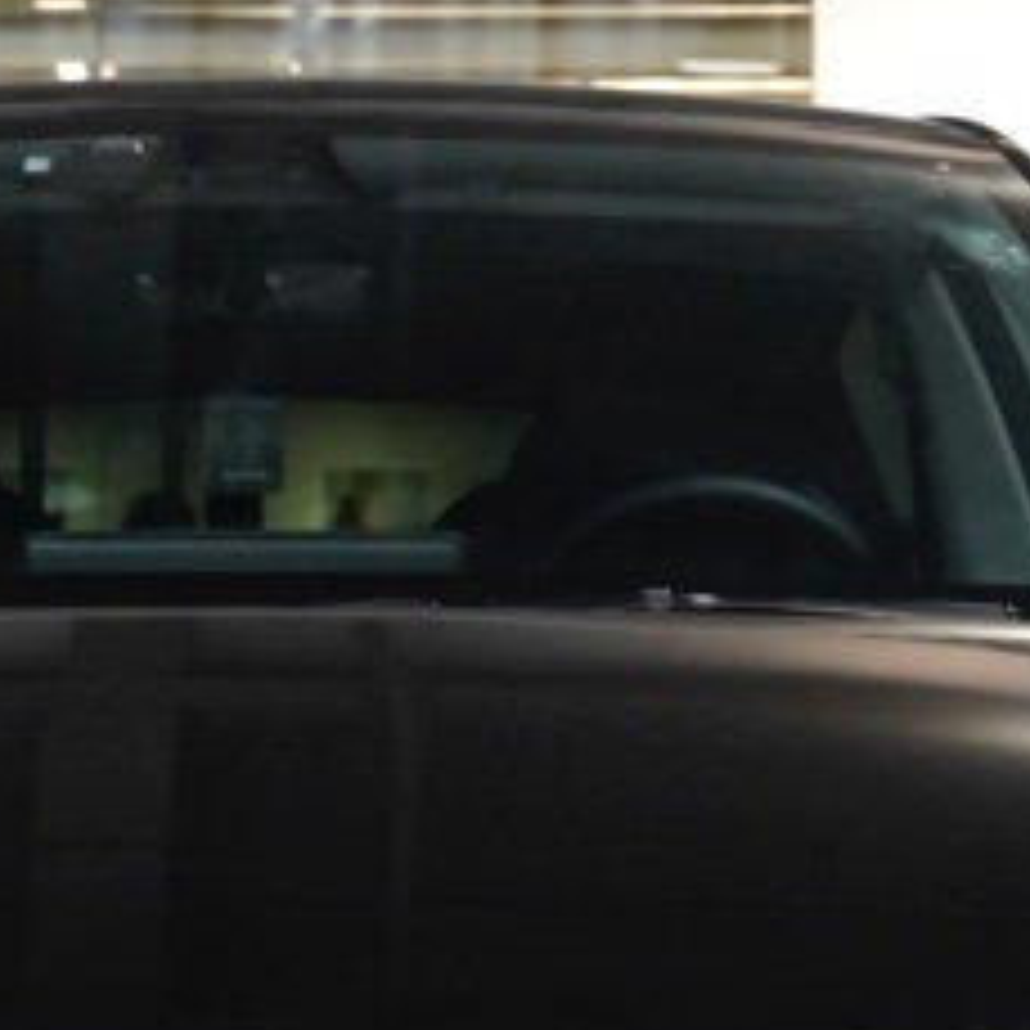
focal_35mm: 180
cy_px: 1115
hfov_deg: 9.7
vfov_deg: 9.6
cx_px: 229
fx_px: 6060
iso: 800
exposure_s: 1/60
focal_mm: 30
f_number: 4.5
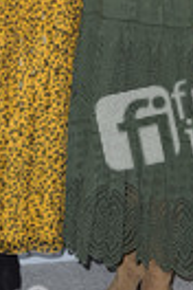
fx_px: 1270
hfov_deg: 8.6
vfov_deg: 12.9
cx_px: 10
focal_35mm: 158
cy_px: 9
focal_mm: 52
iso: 400
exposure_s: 1/250
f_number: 6.3
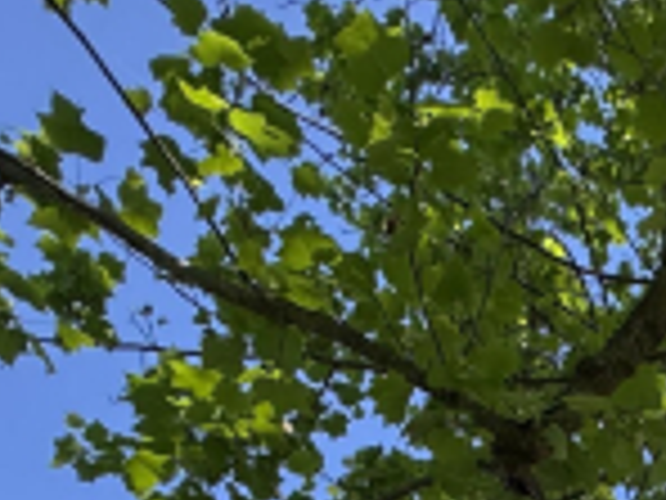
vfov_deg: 15.9
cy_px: 1095
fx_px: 1212
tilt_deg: +13.6
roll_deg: +0.1
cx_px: 911
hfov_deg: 25.5
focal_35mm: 63
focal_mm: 2.22
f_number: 2.2
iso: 40
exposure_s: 1/375
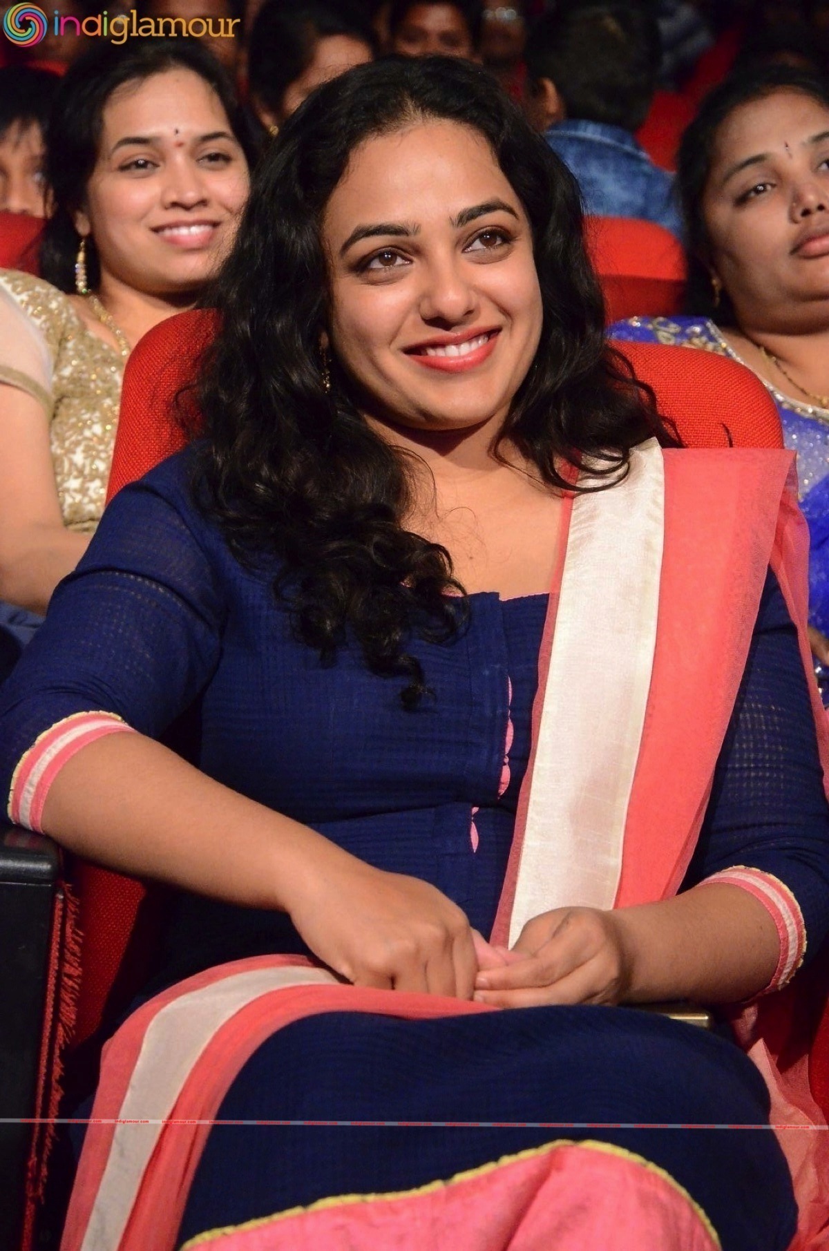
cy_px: 626
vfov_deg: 18.2
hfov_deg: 12.1
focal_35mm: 112
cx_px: 414
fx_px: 3902
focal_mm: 75
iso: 8000
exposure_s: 1/125
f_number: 5.6
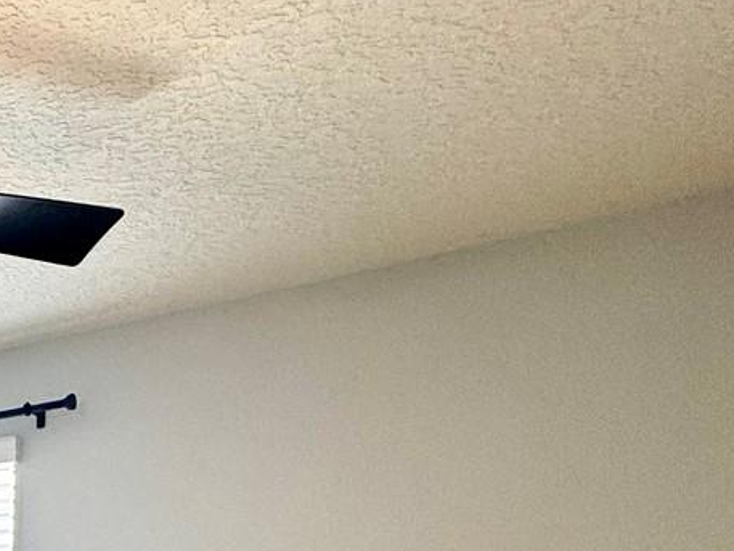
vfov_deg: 25.6
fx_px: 1039
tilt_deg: -2.6
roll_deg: -0.7
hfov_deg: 28.4
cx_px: -316
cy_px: 715
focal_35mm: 49
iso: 64
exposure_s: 1/120
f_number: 2.2
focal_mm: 2.22
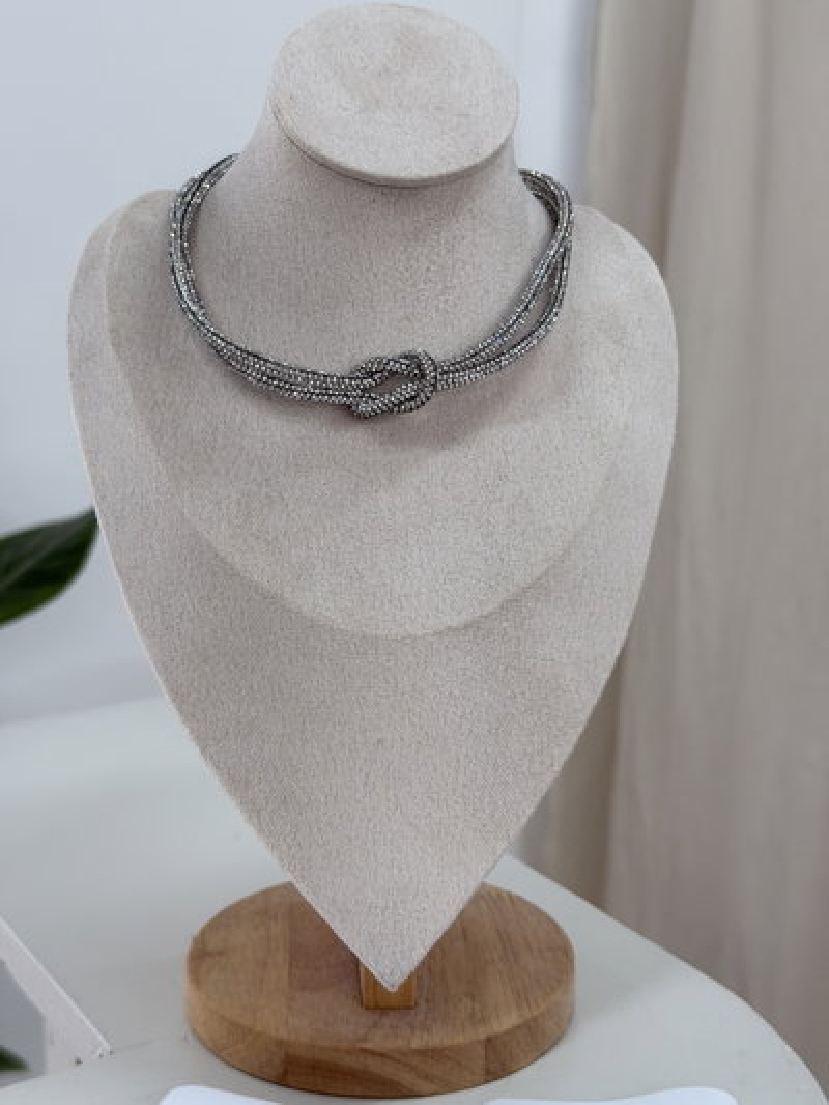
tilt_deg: -12.6
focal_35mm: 48
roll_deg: -1.6
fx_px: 1532
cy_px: 552
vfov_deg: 39.6
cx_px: 414
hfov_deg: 30.3
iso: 80
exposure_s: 1/100
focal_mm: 6.76
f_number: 1.78
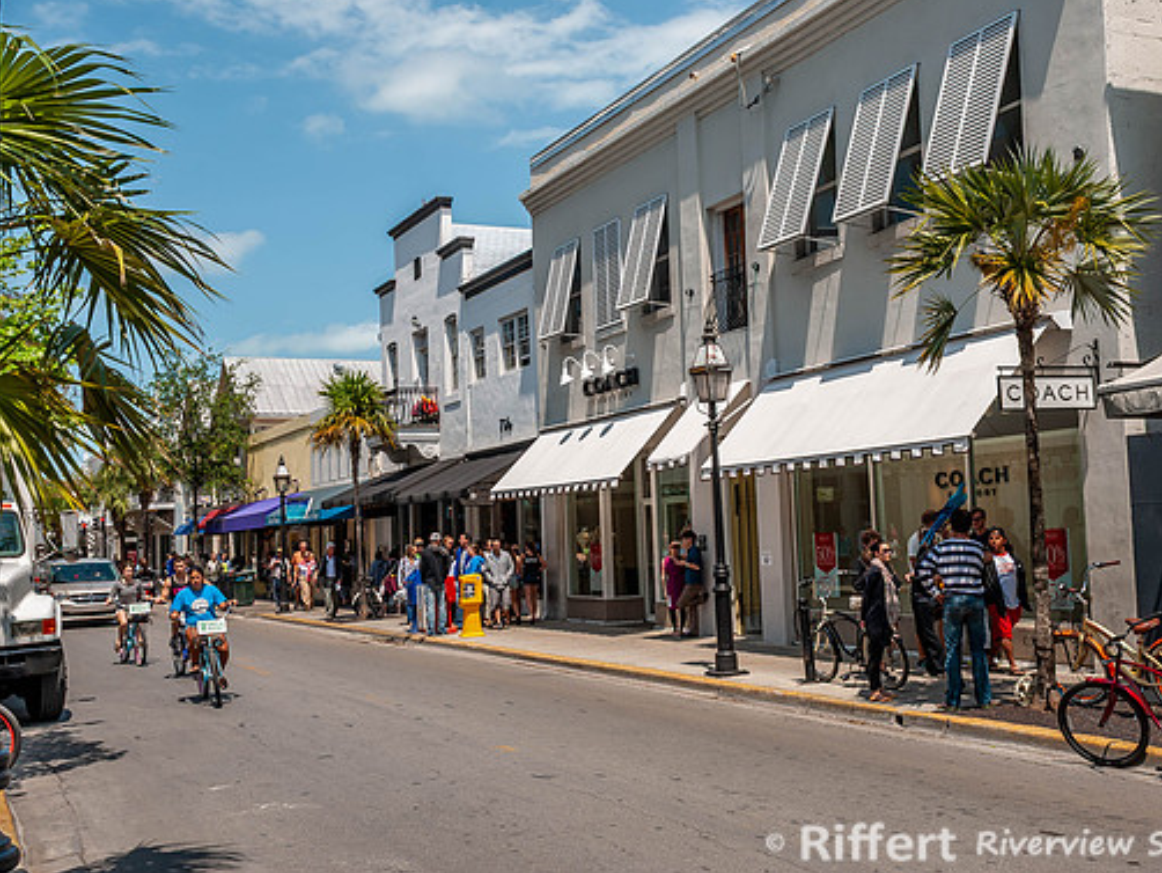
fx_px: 1343
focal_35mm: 40
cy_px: 435
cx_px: 611
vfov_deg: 36.0
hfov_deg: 46.8
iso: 100
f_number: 8
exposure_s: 1/250
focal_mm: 24
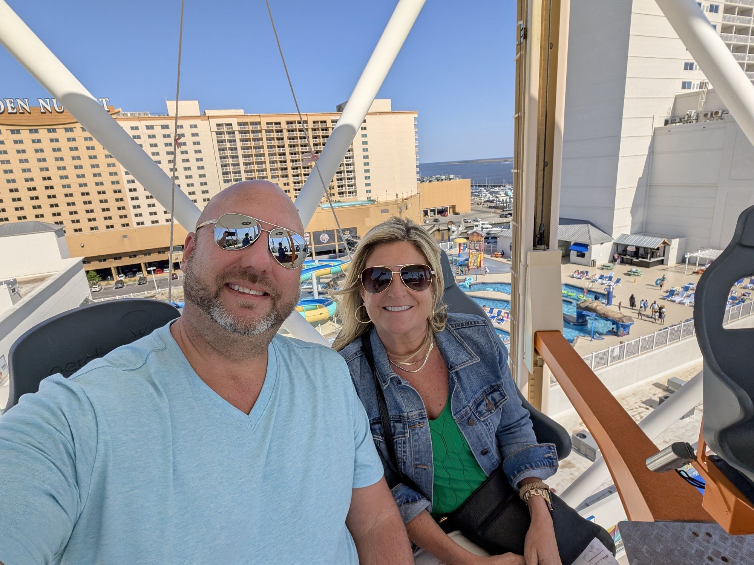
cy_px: 282
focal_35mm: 18
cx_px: 377
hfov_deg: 87.8
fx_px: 392
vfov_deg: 71.6
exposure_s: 1/3257
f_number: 2.2
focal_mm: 2.71
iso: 53
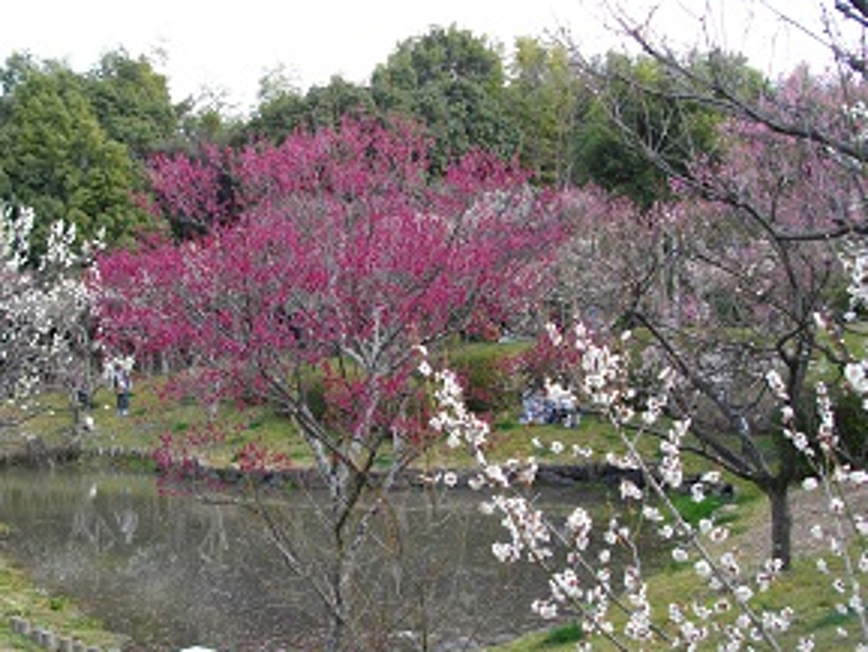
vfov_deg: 33.6
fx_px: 1079
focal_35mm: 43
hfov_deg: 43.8
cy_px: 358
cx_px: 413
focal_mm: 5.7
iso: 100
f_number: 2.9
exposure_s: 1/250
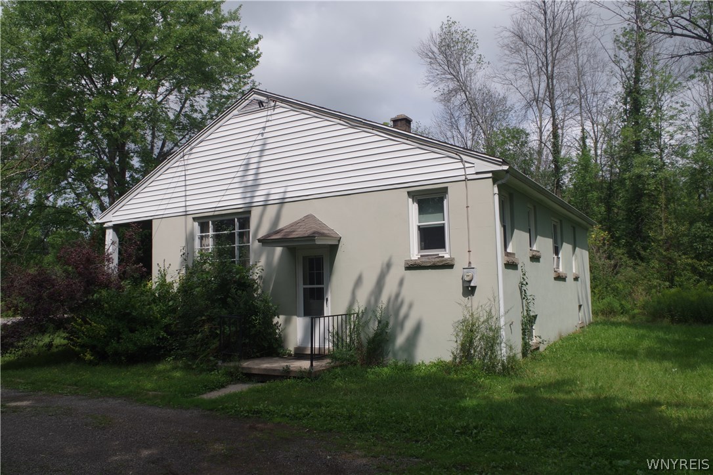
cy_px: 238
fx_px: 535
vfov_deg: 47.9
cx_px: 356
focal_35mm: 27
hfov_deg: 67.4
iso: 100
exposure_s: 1/160
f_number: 11
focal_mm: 18
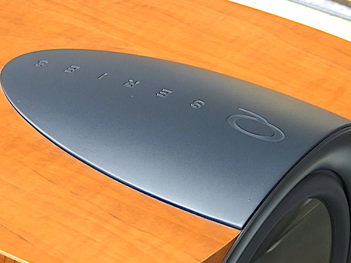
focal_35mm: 138
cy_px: 140
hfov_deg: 14.2
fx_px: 1399
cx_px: 56
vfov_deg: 10.7
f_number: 4.5
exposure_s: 1/2
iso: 100
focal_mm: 12.5
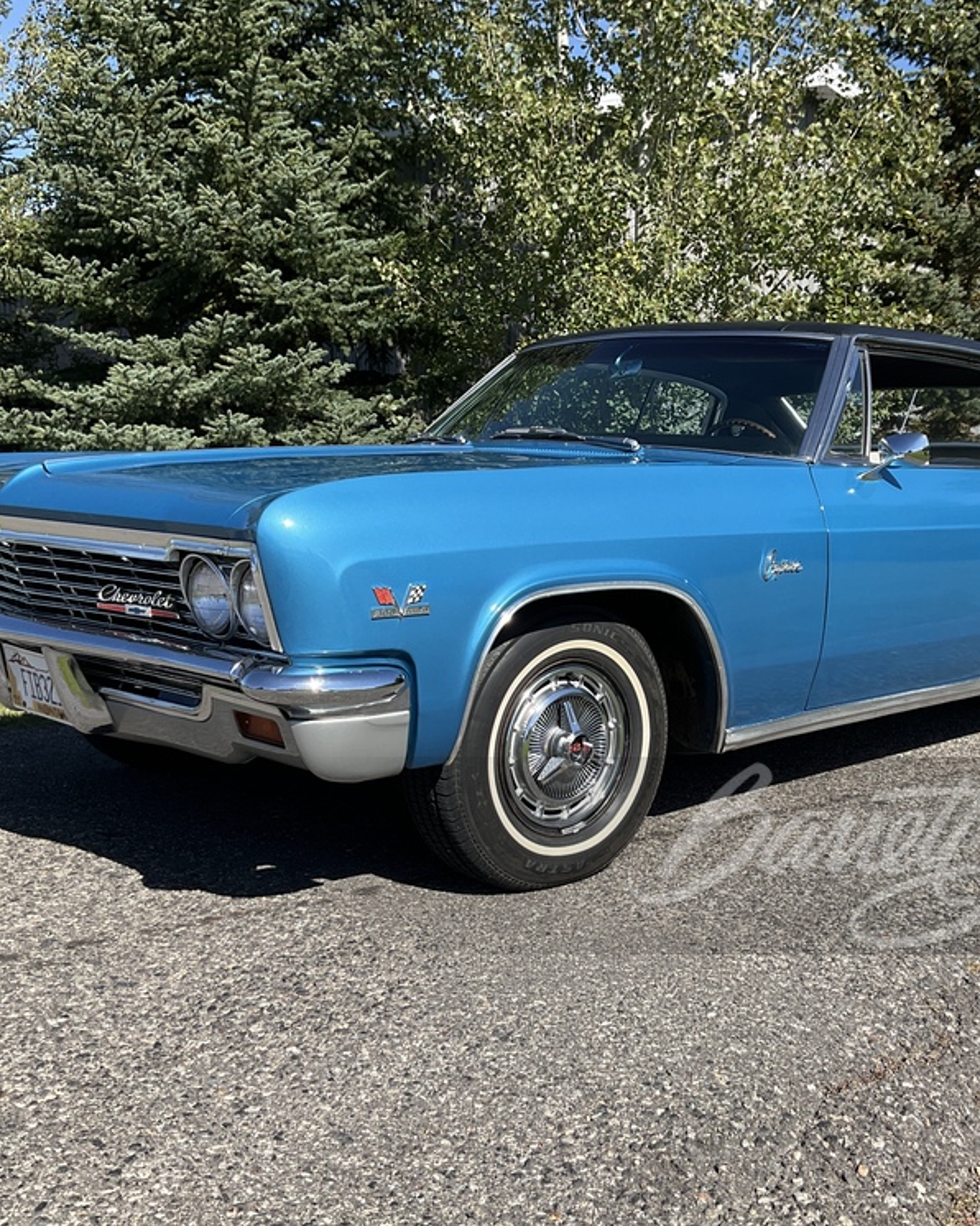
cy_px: 612
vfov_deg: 47.9
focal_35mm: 38
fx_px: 1378
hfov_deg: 38.9
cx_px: 607
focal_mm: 3
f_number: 1.8
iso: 25
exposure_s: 1/1250
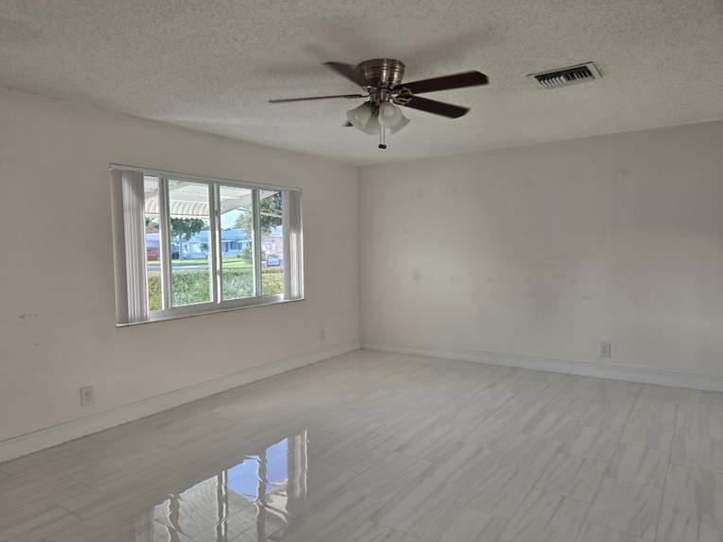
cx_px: 348
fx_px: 501
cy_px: 272
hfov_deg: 71.6
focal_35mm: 24
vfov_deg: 56.8
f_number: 1.8
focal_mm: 5.4
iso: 80
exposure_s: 1/180
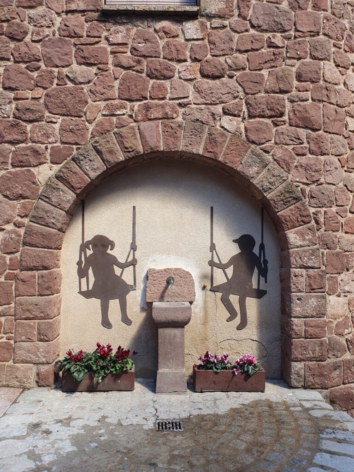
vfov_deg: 67.3
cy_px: 236
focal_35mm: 26
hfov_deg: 53.1
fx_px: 355
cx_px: 177
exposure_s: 1/171
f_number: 2.4
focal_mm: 4.32
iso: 50
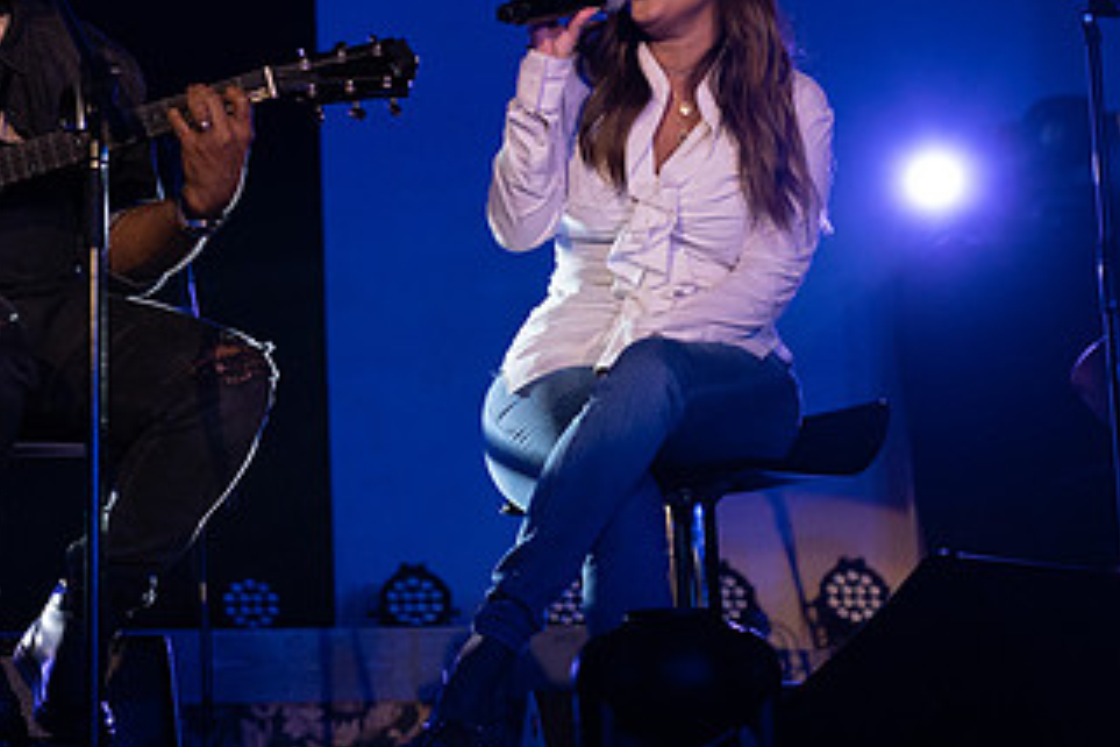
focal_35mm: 130
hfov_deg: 15.6
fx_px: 4044
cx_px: 202
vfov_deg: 10.5
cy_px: 222
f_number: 4
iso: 5000
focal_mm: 72
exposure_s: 1/500
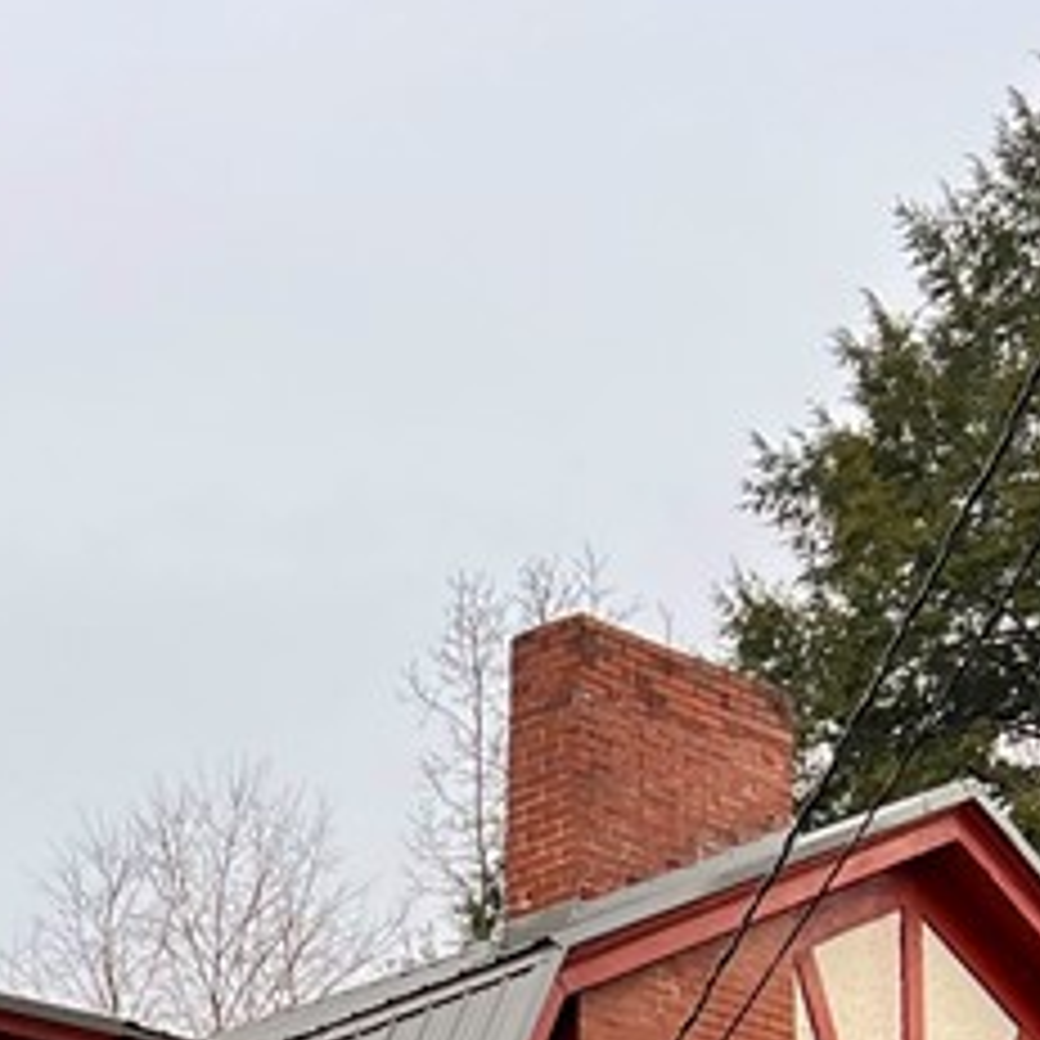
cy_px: 1346
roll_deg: -2.9
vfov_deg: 16.2
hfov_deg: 16.2
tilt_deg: +11.8
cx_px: -279
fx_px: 3467
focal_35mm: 102
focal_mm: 5.7
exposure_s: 1/157
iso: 64
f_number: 1.5
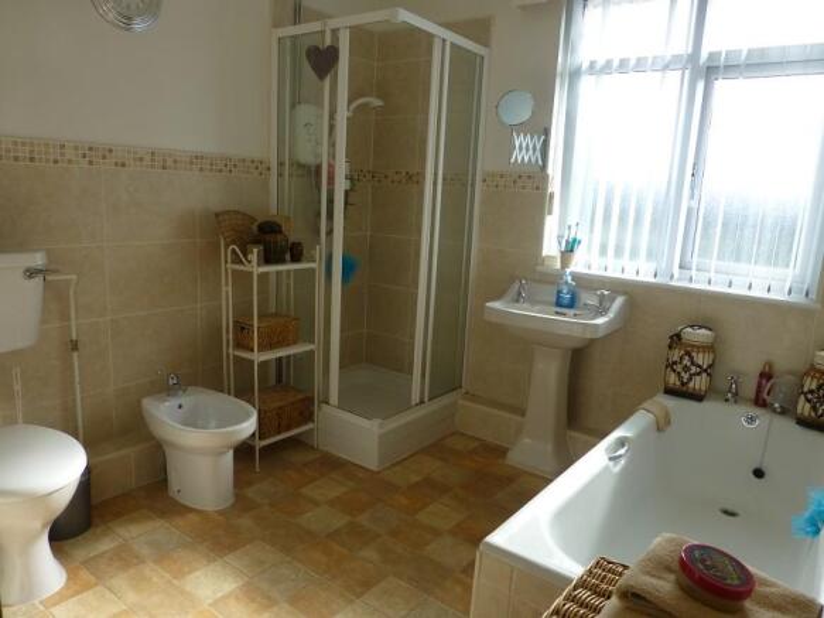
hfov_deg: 71.6
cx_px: 412
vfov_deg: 56.8
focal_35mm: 24
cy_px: 309
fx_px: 571
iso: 100
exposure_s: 1/125
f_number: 4
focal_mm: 4.3
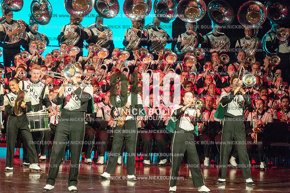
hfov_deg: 9.0
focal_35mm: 230
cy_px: 96
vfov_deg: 6.0
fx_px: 1852
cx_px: 145
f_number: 5.6
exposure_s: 1/320
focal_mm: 230
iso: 8000
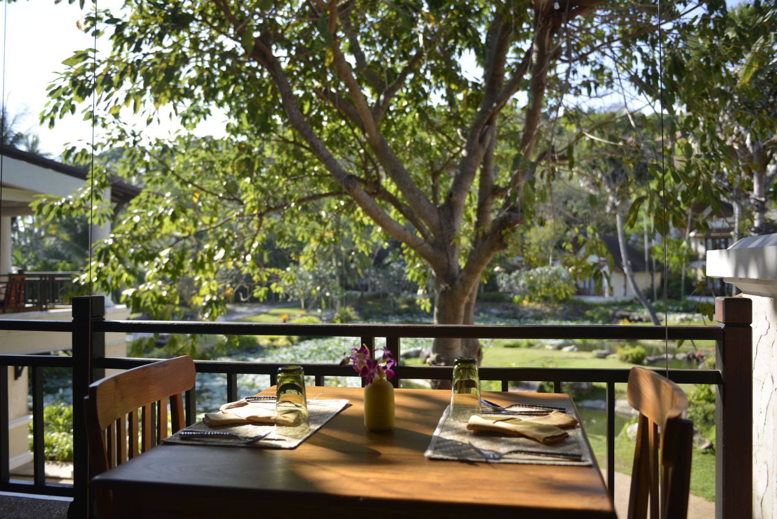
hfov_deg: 61.9
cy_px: 262
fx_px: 648
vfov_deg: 43.7
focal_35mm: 30
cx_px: 385
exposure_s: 1/800
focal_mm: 29
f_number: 2.8
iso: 125
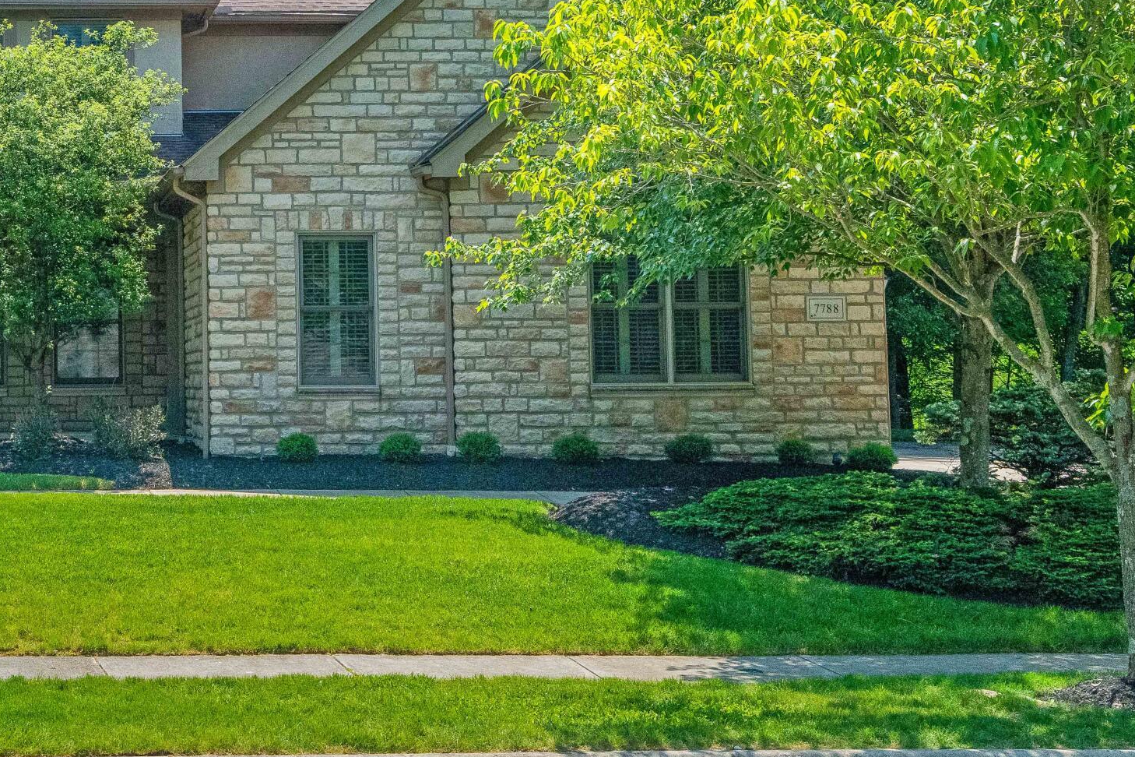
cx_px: 41
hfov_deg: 26.8
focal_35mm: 72
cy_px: 149
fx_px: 2270
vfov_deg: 18.7
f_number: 8
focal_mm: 35
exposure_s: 1/1250
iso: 3200
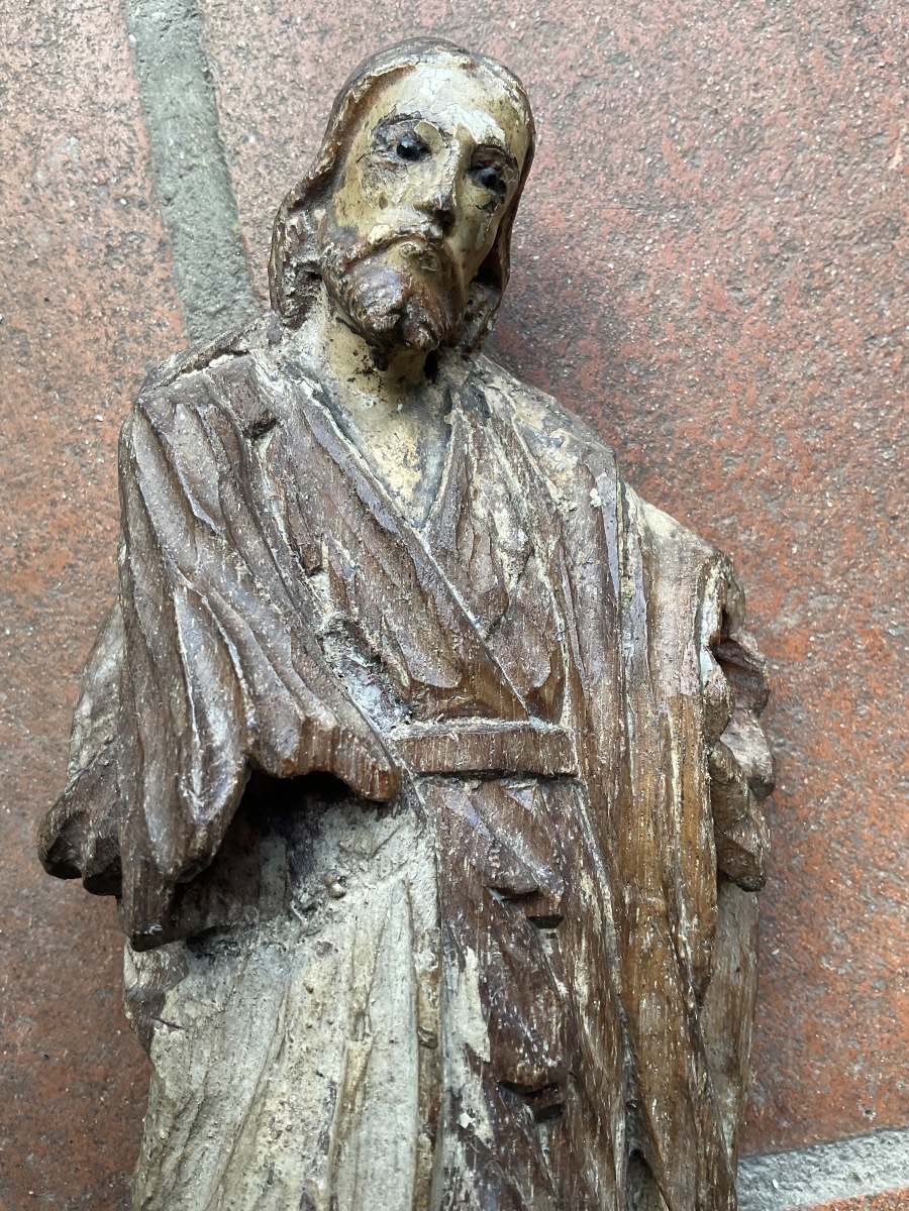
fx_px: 1015
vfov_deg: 61.7
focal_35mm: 29
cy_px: 606
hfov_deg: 48.2
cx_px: 454
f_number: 1.8
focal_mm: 3
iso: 50
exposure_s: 1/120
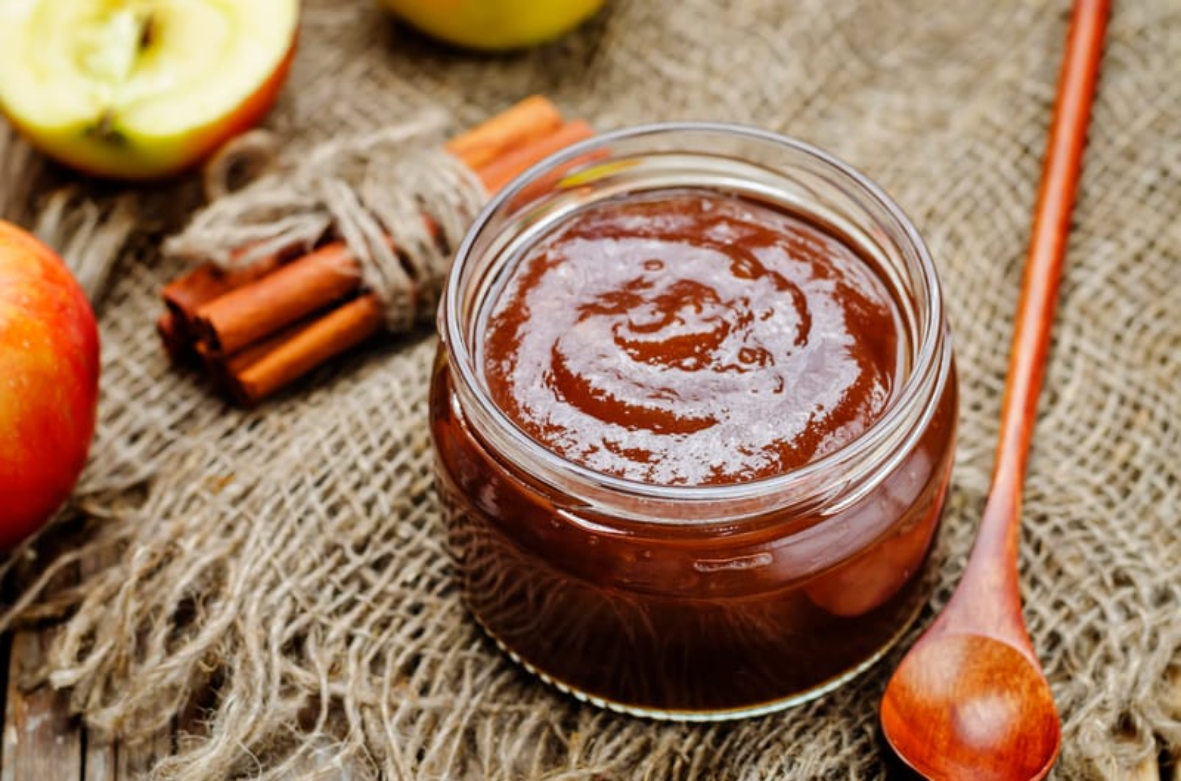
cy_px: 390
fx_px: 2454
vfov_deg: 18.1
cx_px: 590
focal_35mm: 75
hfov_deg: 27.1
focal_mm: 50
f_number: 5
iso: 100
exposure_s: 1/80
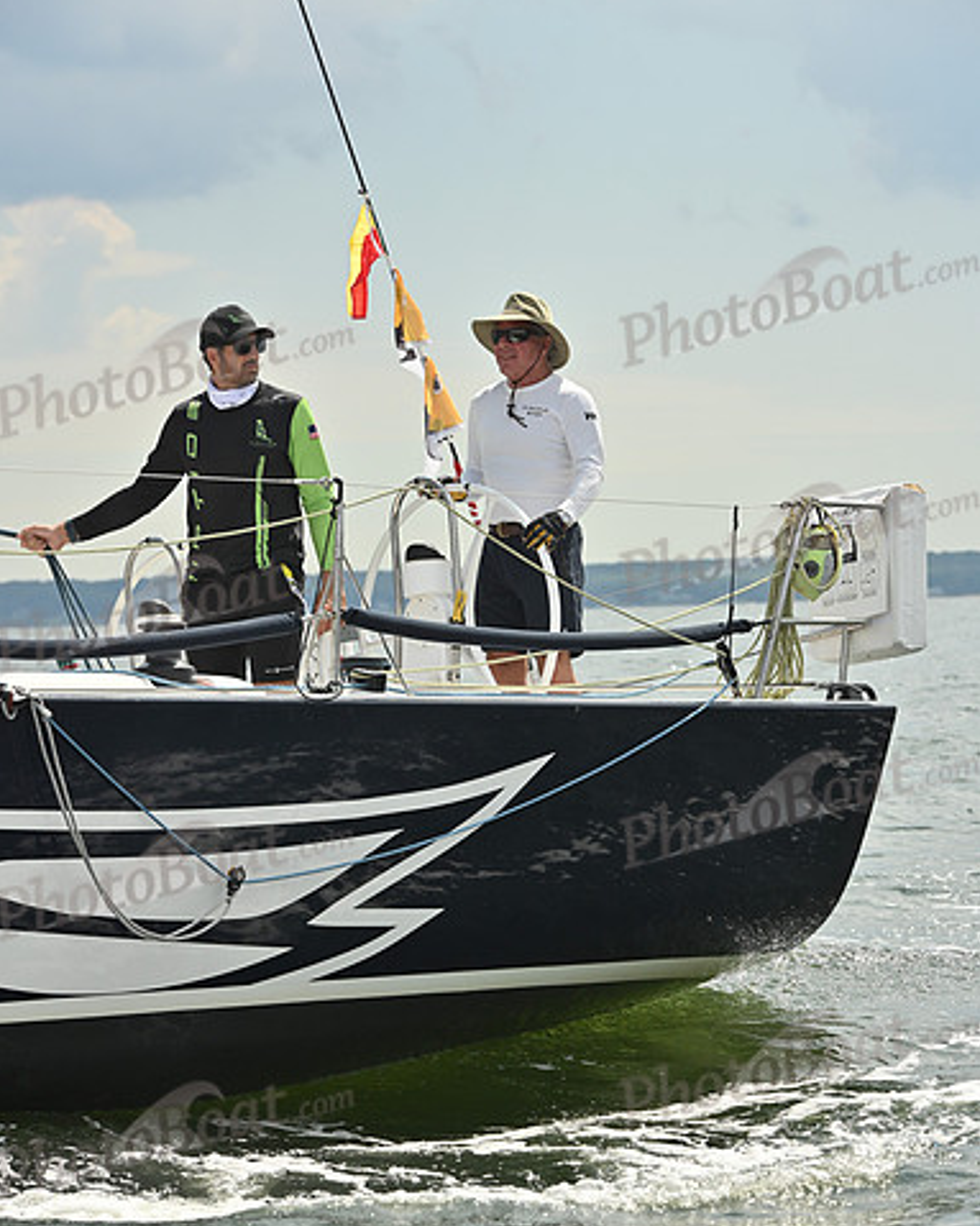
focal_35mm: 142
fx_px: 5150
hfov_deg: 10.9
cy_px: 706
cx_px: 487
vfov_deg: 13.6
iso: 320
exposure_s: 1/1600
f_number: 8
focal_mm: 125
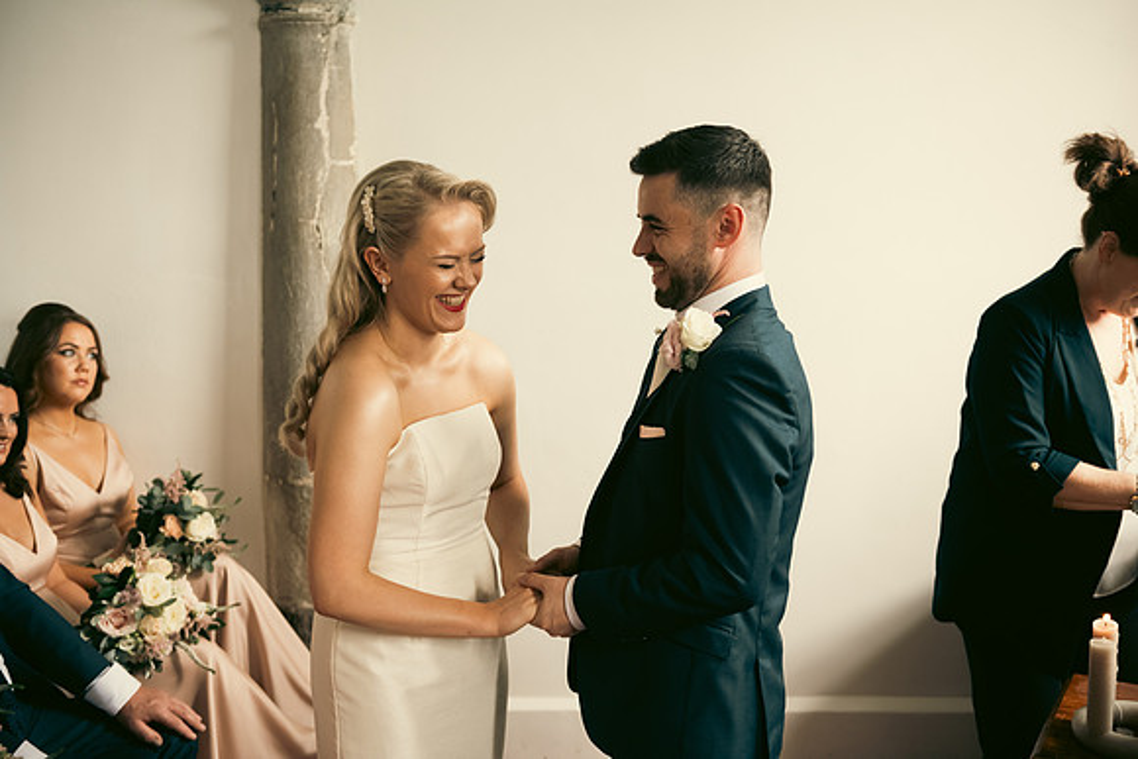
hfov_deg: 44.5
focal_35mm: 44
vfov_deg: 30.5
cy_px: 380
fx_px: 1391
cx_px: 569
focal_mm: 44
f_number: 3.5
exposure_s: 1/160
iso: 800
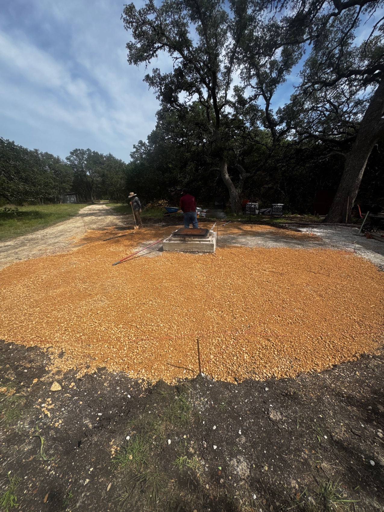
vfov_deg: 102.1
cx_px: 192
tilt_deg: -19.5
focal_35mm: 14
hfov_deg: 85.7
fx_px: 207
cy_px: 256
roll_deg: +1.9
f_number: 2.2
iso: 40
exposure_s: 1/2342
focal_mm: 2.22
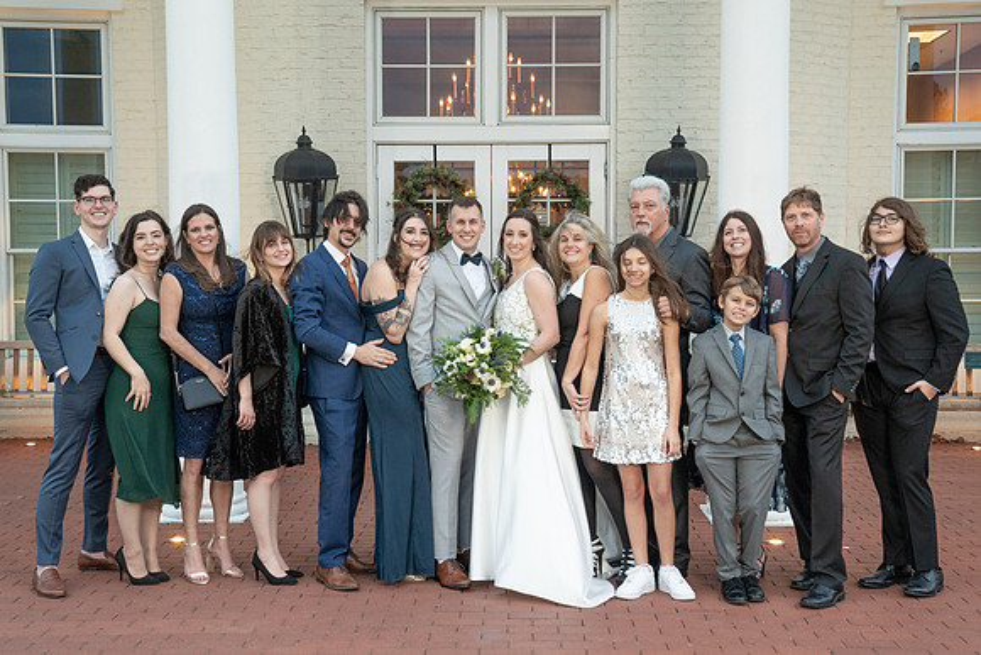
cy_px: 347
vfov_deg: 27.7
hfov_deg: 40.5
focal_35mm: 49
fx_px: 1330
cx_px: 485
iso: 2000
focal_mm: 45
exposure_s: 1/200
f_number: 4
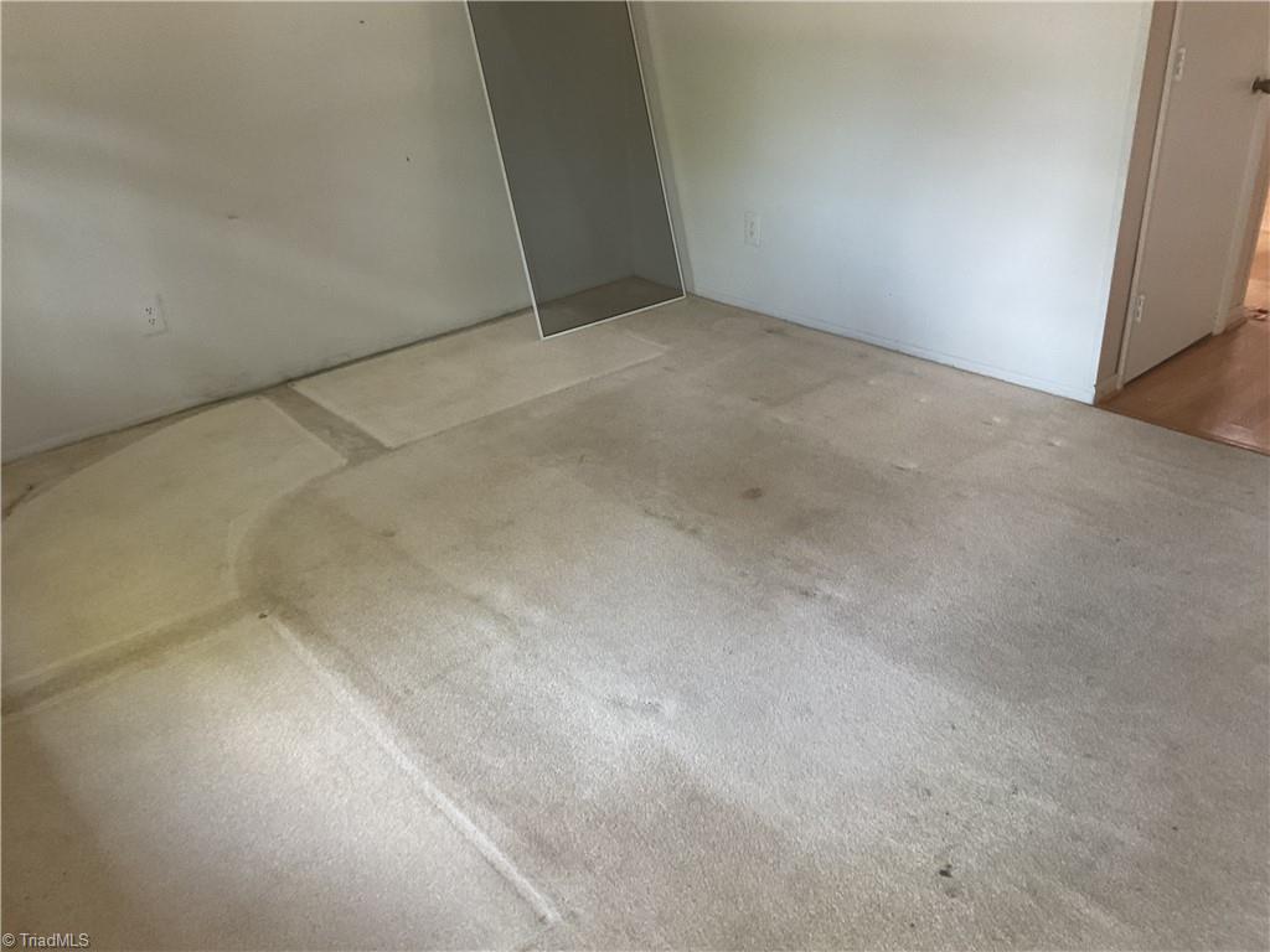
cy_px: 476
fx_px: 1064
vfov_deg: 48.2
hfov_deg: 61.7
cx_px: 635
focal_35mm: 29
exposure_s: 1/60
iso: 125
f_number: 1.8
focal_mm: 3
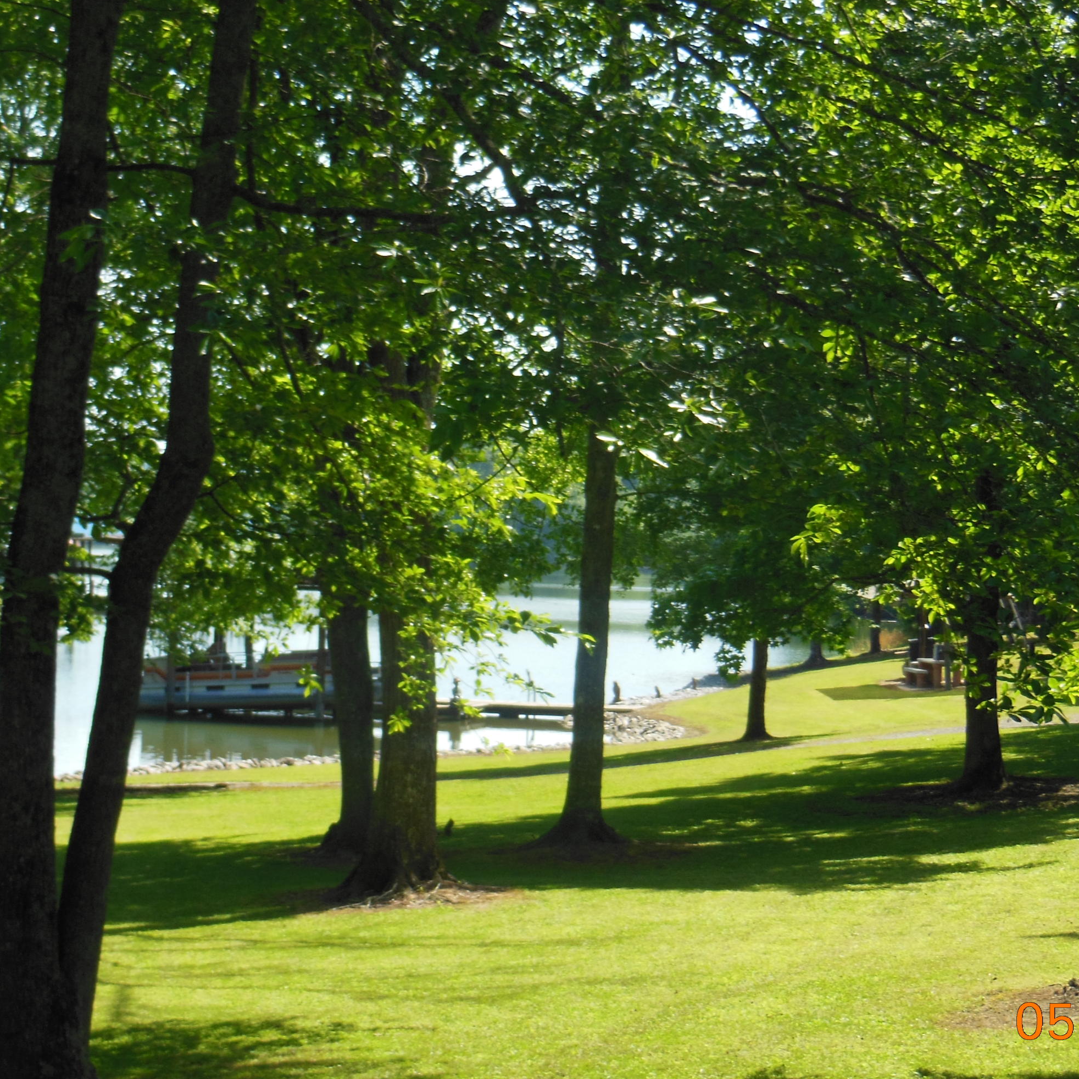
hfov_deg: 16.1
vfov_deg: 16.1
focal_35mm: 108
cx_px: 569
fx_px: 3809
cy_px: 522
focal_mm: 14.3
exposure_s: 1/250
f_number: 5.4
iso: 125
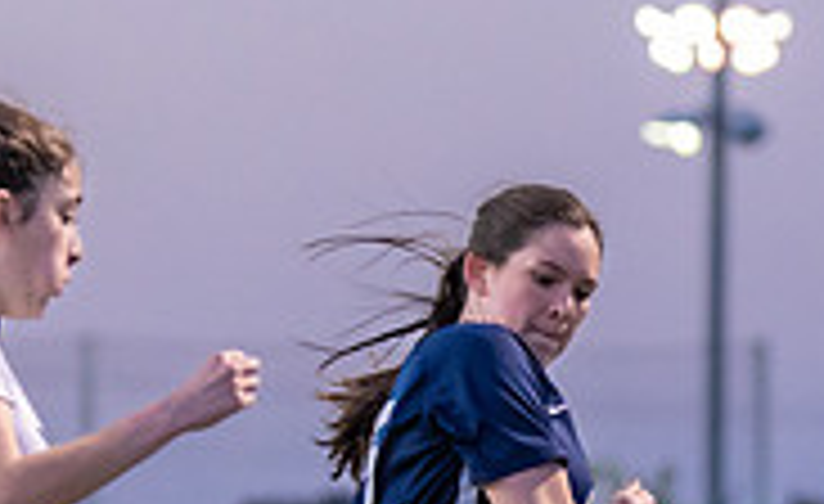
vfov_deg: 2.4
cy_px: 647
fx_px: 11833
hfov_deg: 4.0
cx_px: 612
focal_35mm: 530
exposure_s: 1/1000
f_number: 2.8
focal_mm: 105
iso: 2000
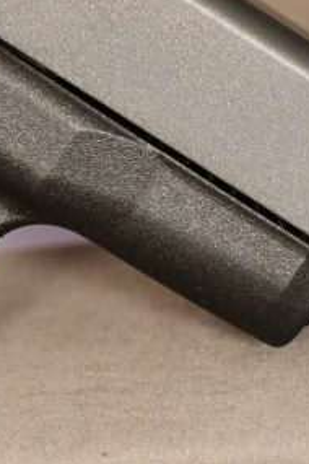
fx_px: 3901
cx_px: -306
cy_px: -39
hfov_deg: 4.5
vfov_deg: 6.8
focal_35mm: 303
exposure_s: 1/250
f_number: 3.2
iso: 3200
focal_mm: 60
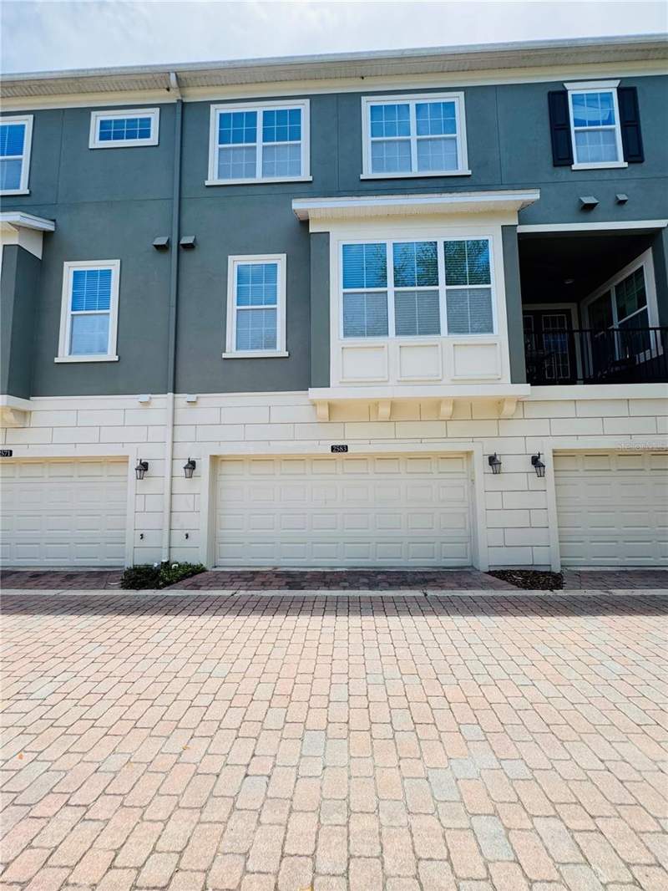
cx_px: 334
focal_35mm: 14
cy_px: 446
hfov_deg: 85.7
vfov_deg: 102.1
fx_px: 360
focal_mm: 2.22
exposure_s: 1/669
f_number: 2.2
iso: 40
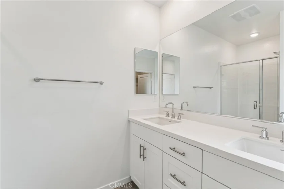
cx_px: 142
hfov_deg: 96.1
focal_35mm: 16
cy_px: 94
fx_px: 128
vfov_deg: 73.0
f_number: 13
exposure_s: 1/6
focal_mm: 16.2
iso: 100
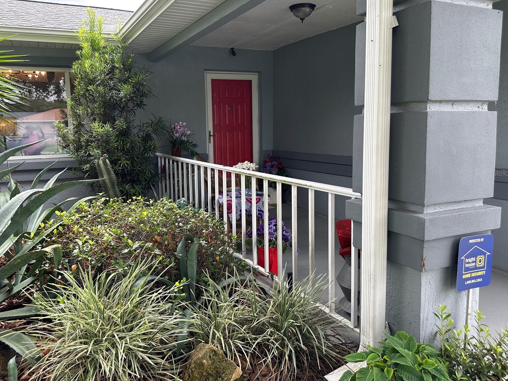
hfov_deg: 63.3
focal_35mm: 28
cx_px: 231
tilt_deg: -6.9
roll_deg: +1.2
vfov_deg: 49.7
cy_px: 173
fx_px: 411
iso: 80
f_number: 1.78
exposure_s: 1/332
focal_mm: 6.86
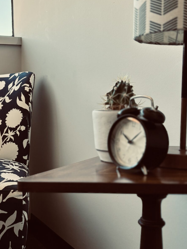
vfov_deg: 34.4
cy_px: 125
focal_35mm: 56
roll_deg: +0.5
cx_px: 41
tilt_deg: -4.4
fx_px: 404
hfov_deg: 25.7
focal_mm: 5.96
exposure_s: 1/121
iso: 50
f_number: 1.6
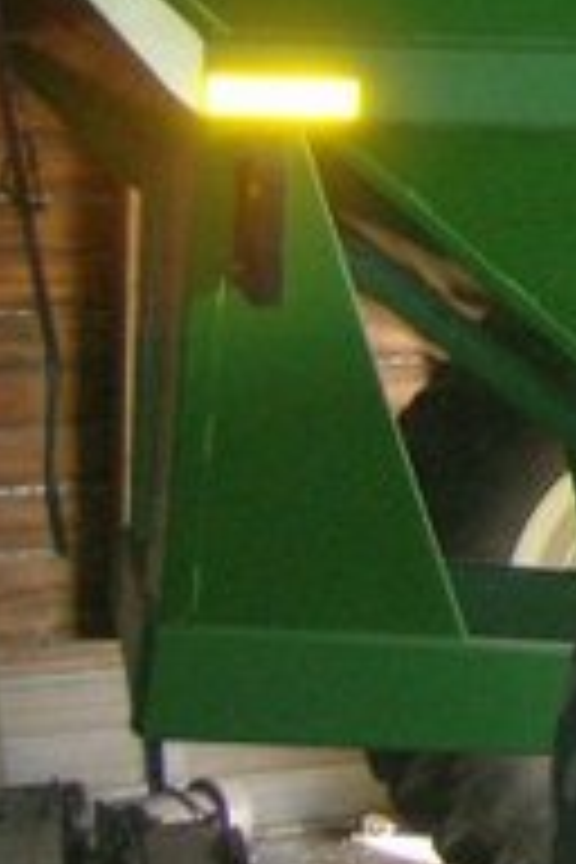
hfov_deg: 11.6
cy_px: 36
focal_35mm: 106
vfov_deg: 18.8
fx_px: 2544
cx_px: 1170
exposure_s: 1/60
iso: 200
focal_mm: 6
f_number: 2.8
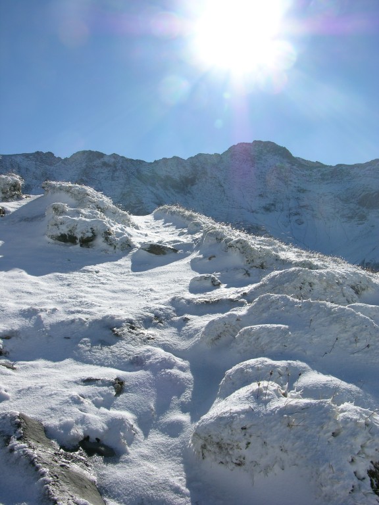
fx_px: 511
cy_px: 252
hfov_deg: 40.7
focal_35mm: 35
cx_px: 190
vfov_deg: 52.6
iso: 50
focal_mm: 8.9
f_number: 7.1
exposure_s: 1/324
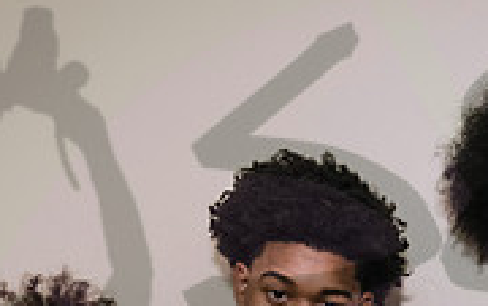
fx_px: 1079
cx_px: 477
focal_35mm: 81
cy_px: 510
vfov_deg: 14.6
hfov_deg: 24.4
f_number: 3.5
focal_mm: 24
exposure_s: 1/250
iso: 3200
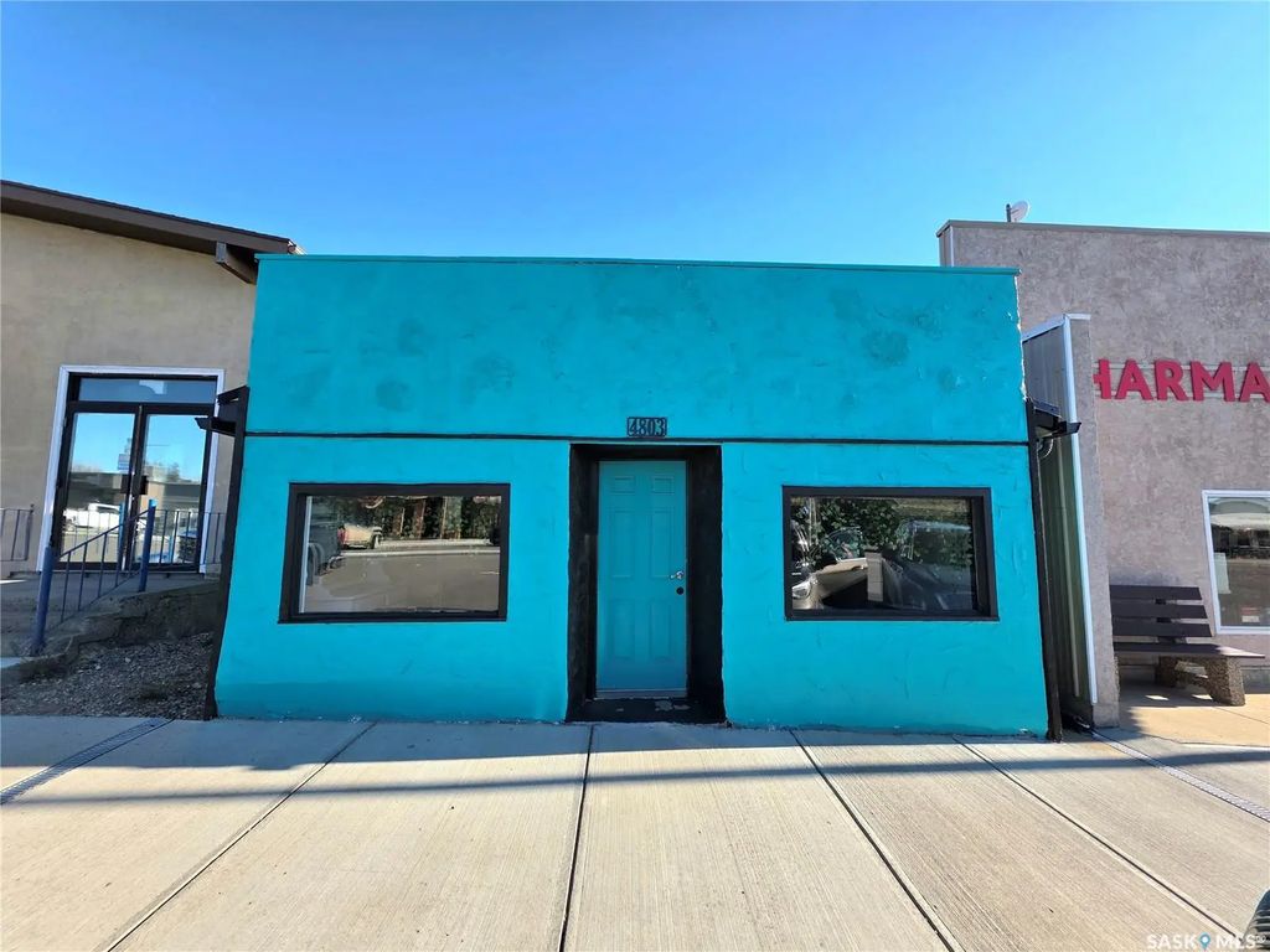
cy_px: 476
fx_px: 477
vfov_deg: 89.9
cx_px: 635
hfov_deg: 106.2
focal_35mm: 13
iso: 40
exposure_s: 1/1250
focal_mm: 2.2
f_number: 1.9
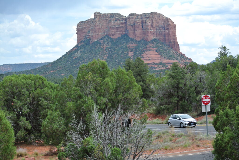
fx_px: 585
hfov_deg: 23.1
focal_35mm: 88
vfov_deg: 15.6
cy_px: 80
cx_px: 120
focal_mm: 32.8
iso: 100
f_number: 3.8
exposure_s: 1/500
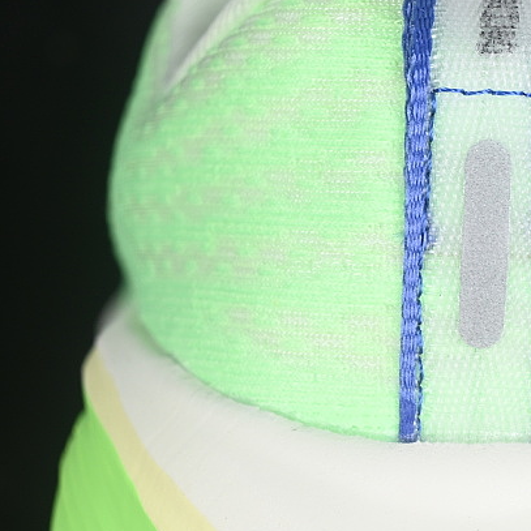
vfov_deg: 10.3
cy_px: 318
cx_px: 494
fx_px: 2933
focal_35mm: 169
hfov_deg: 10.3
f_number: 7.1
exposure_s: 1/80
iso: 160
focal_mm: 50
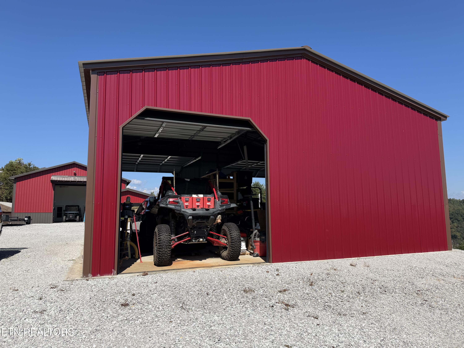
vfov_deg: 56.8
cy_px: 174
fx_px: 322
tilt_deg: +6.5
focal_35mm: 24
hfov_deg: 71.6
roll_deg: +1.1
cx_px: 232
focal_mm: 6.76
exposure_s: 1/4673
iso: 80
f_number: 1.78
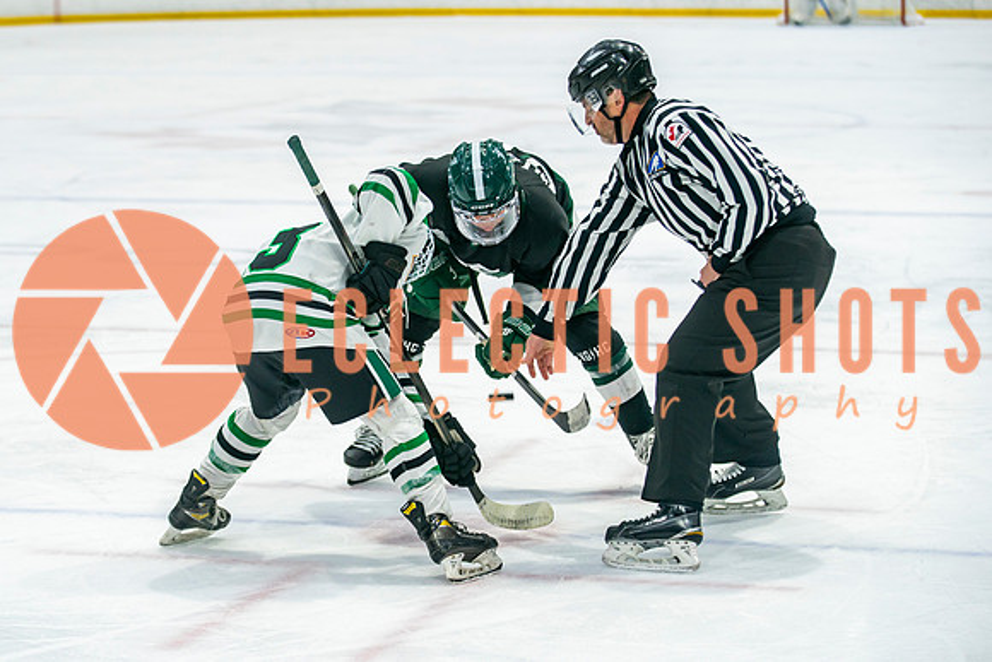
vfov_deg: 11.4
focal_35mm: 120
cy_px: 307
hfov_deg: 17.0
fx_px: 3310
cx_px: 365
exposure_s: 1/640
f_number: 3.2
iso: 640
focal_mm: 90
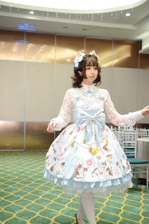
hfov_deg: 27.5
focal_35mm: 49
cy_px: 133
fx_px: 304
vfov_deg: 40.2
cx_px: 77
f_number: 3.2
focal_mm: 40
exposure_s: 1/100
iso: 800
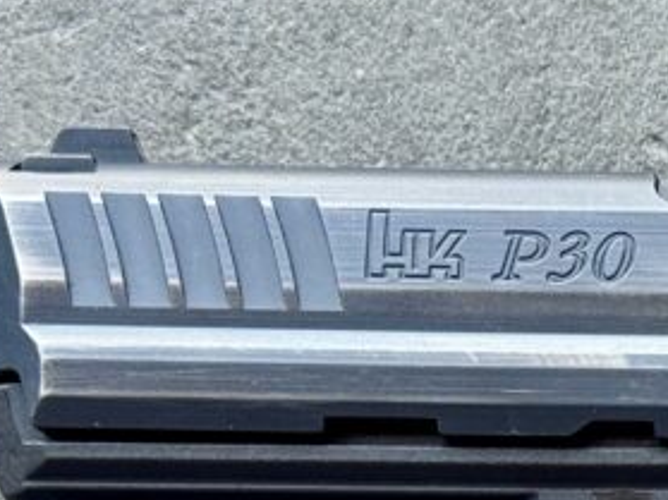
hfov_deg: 11.0
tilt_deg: -86.2
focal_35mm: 176
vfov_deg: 8.2
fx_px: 3395
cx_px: 883
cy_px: 852
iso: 80
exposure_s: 1/120
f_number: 1.78
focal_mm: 6.76
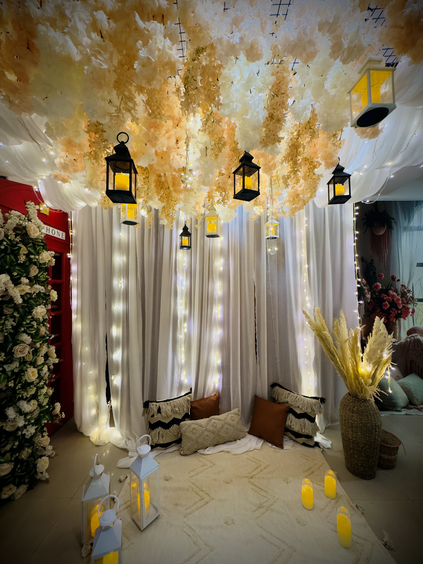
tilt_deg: +1.7
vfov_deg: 102.1
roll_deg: +0.7
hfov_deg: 85.7
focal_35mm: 14
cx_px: 212
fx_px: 228
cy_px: 282
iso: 320
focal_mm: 2.22
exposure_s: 1/100
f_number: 2.2
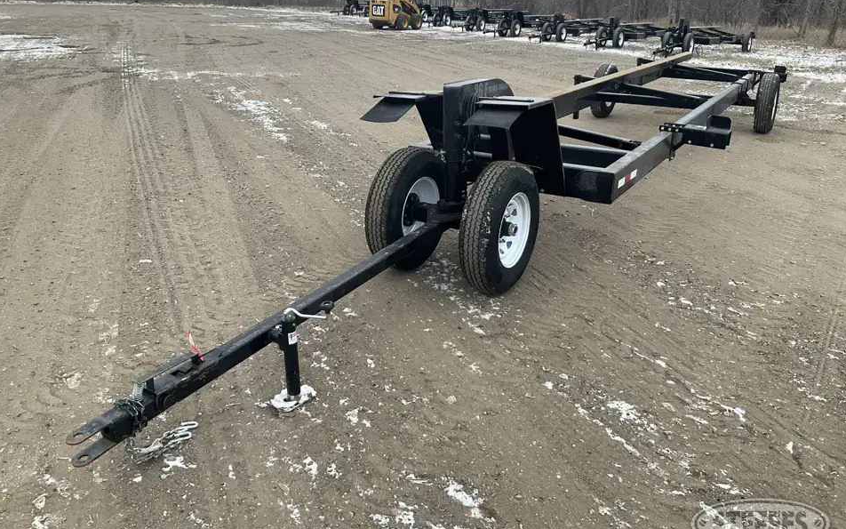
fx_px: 715
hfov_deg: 61.2
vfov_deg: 40.6
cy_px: 239
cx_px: 422
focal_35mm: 31
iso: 20
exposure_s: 1/181
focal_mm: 3
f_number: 1.8
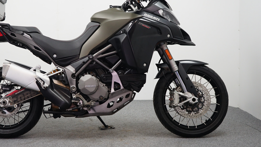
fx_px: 450
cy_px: 58
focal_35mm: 65
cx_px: 96
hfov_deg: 32.2
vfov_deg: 18.5
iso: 800
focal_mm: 48
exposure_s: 1/60
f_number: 4.5
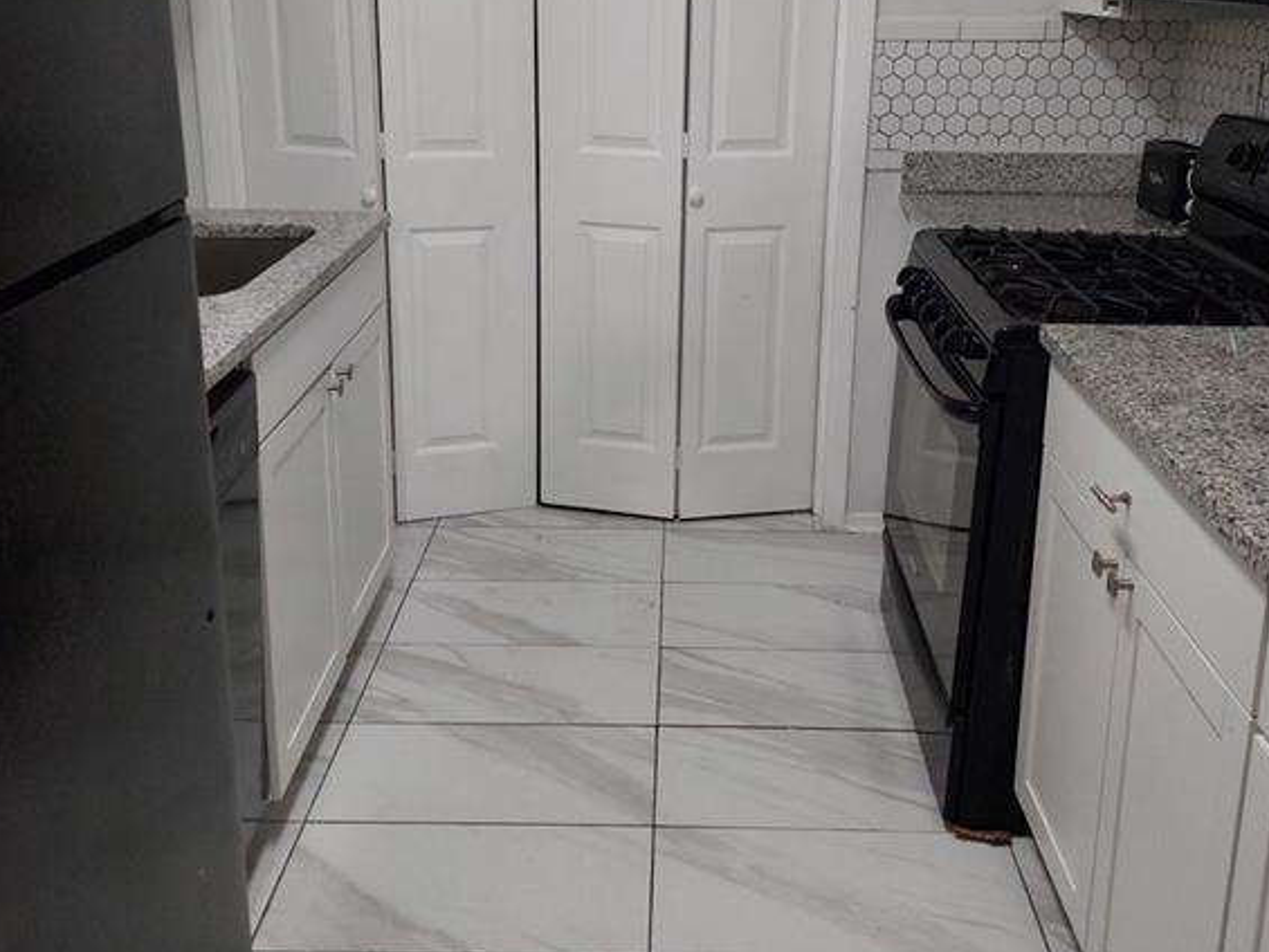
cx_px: 647
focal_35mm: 34
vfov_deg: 41.3
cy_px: 319
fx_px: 1247
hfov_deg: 53.9
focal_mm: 5.23
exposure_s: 1/60
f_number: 1.8
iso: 250
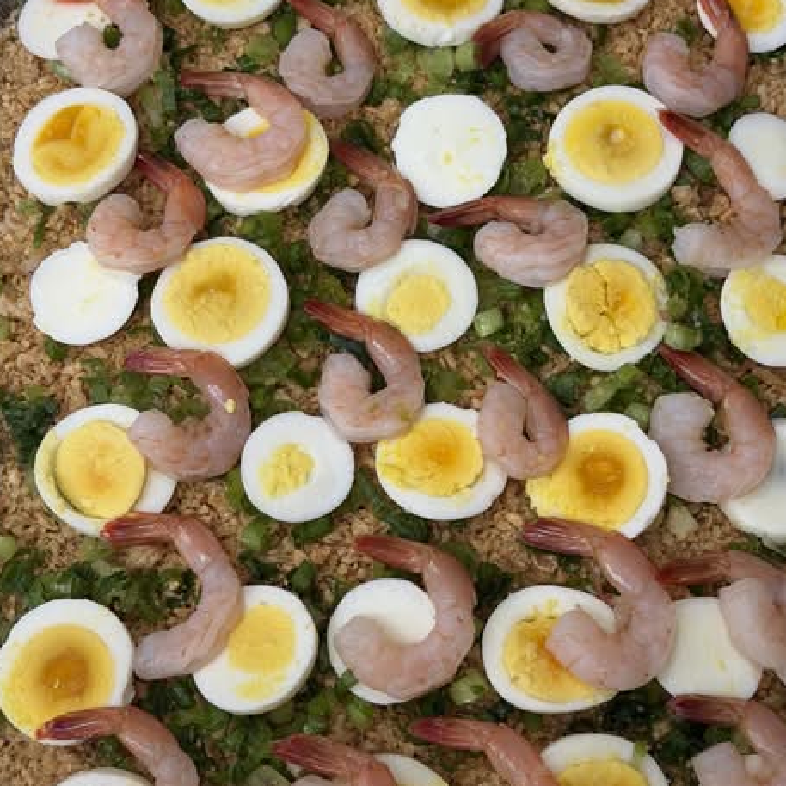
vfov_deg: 25.4
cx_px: 406
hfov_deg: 25.4
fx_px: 1747
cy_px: 410
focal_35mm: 68
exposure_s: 1/120
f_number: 1.78
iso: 64
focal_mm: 6.76
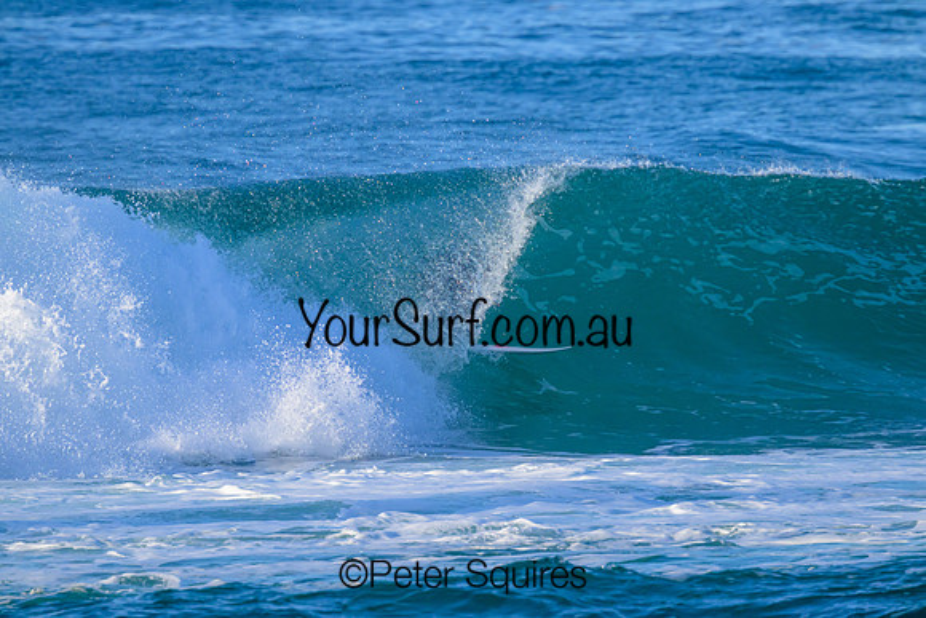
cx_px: 463
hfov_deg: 2.6
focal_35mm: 800
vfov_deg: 1.7
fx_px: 20582
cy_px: 309
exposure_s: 1/2000
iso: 2200
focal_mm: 800
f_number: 11
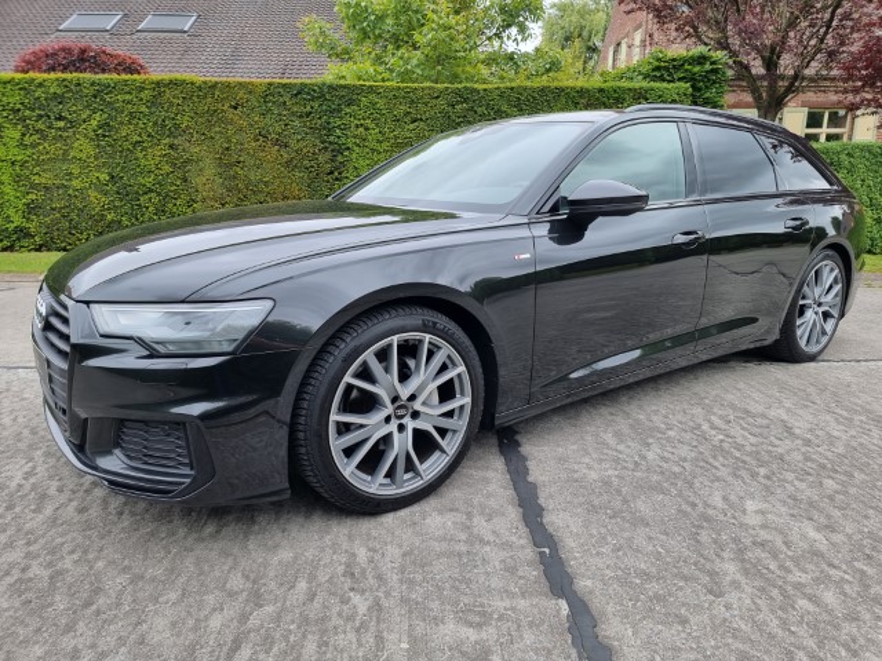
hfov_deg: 71.6
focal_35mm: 24
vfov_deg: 56.8
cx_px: 441
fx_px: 612
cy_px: 330
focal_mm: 6.7
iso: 50
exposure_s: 1/158
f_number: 1.8
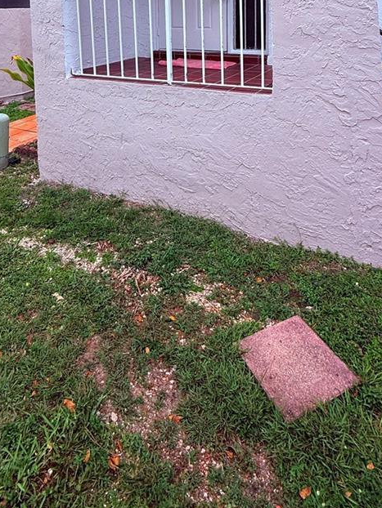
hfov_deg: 51.3
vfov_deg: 55.6
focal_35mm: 27
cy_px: 42
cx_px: 167
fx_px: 397
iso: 50
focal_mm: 2.22
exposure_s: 1/301
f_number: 2.2
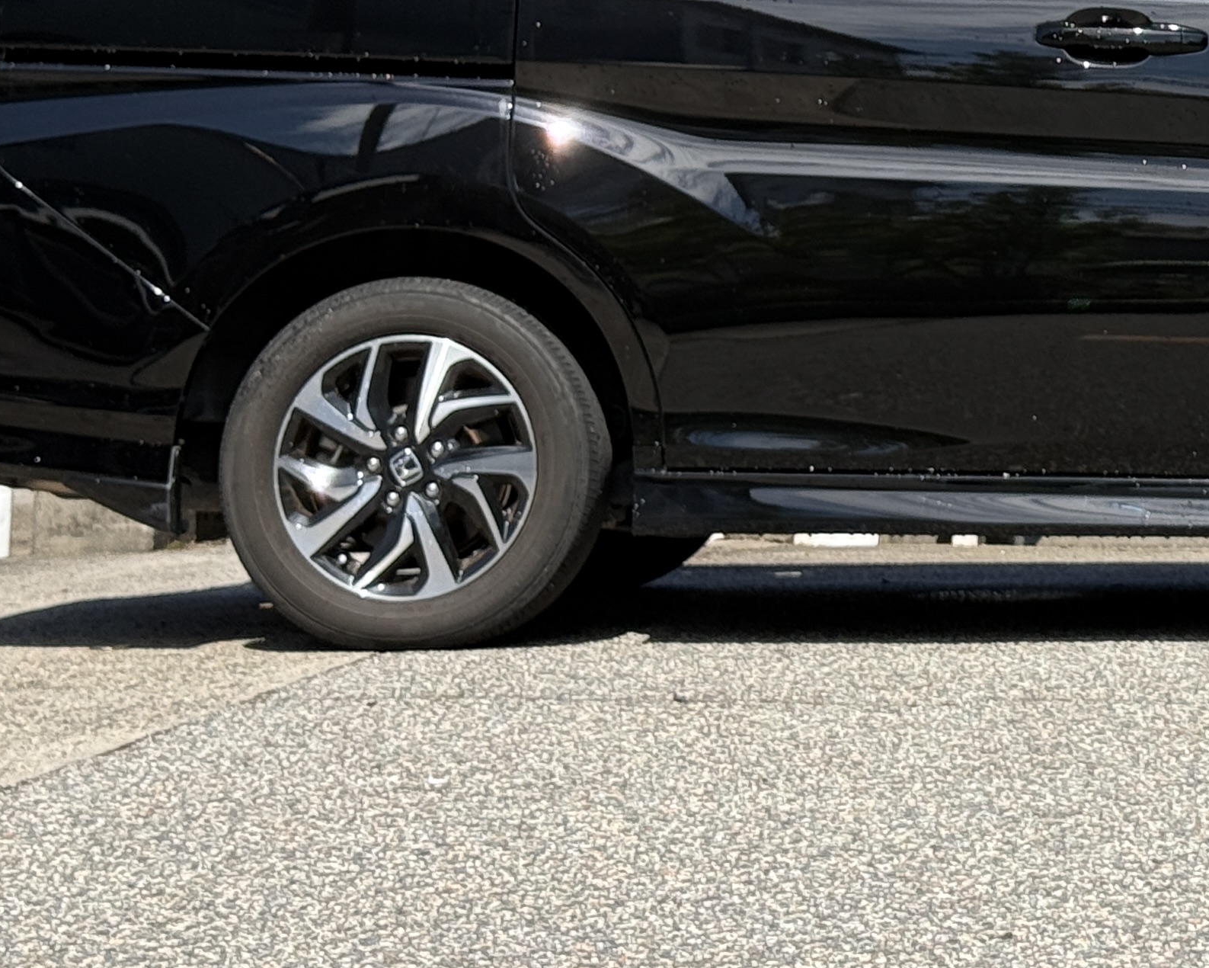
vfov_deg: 12.8
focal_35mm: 119
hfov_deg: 15.8
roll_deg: -0.7
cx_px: 1249
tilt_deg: +4.6
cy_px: -37
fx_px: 4259
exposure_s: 1/3096
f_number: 1.78
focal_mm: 6.76
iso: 64
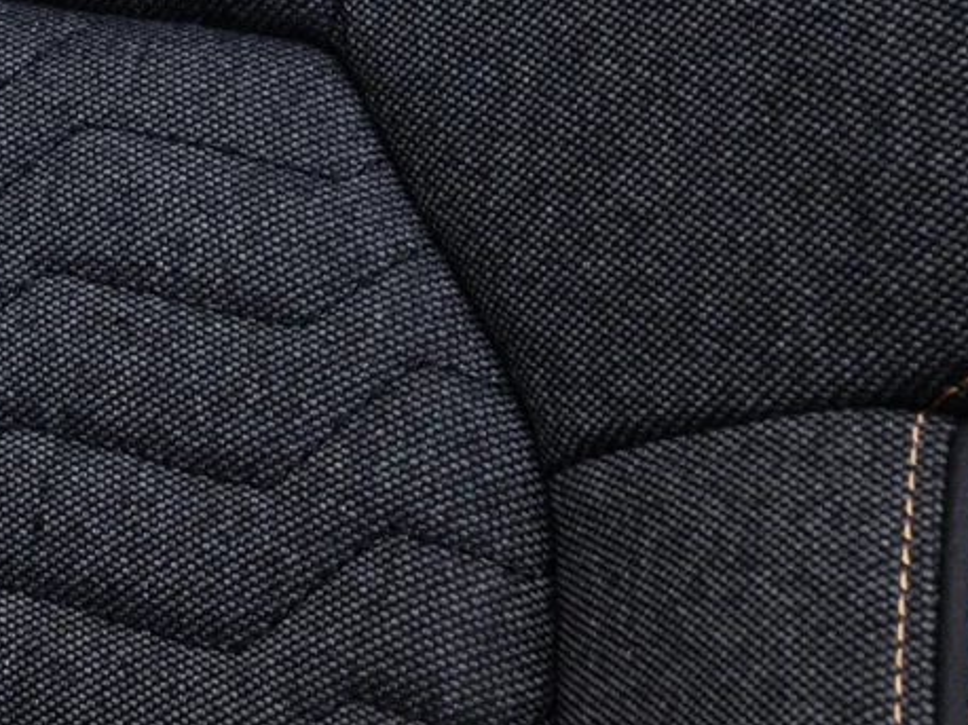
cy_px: -742
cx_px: -1731
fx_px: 3298
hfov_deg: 11.6
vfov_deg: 11.3
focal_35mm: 118
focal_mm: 22.8
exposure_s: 2
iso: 400
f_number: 16
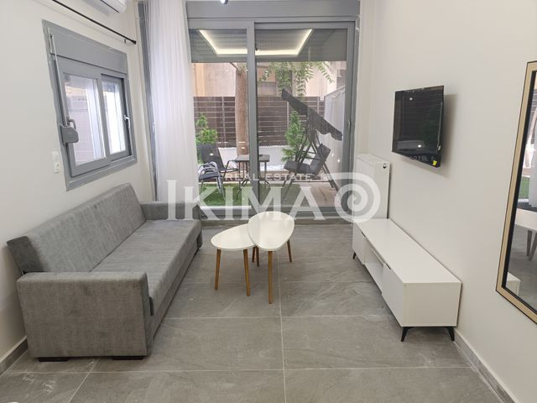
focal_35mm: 23
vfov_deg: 58.9
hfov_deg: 73.9
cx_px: 268
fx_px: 357
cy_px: 202
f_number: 1.6
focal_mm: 6.14
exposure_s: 1/100
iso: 800
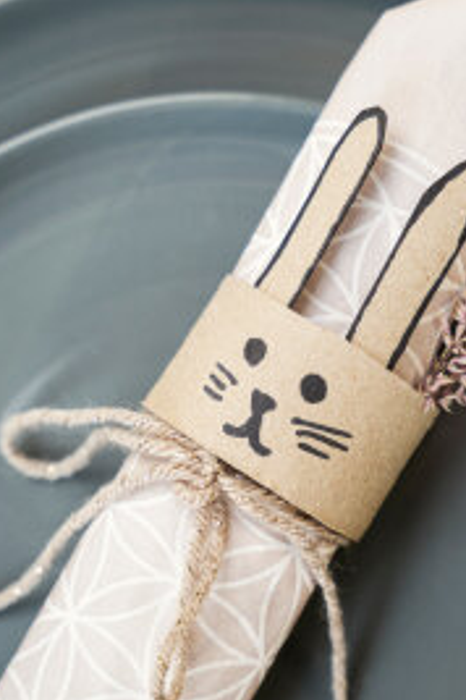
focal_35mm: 105
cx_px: 315
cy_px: 354
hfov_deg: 13.0
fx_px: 2039
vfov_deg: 19.5
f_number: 4
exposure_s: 1/200
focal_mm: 70
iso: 500
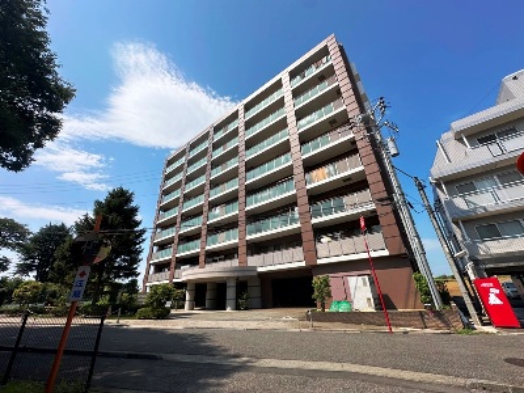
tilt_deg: +24.5
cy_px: 196
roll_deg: +2.7
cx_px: 262
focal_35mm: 14
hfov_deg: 102.1
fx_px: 212
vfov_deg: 85.7
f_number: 2.2
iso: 50
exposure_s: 1/2681
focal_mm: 2.22
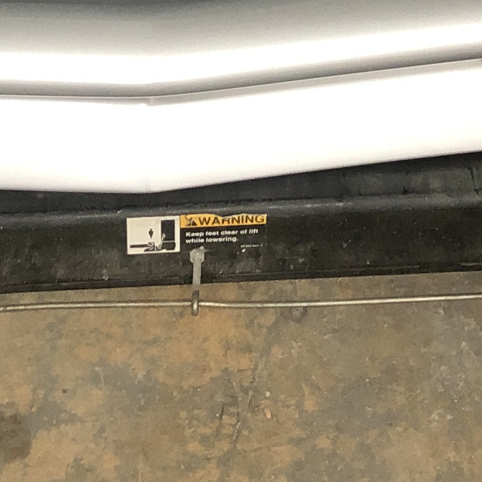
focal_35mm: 122
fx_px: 1922
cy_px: -357
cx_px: 202
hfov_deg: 14.3
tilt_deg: -33.3
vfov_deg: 13.1
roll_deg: +0.5
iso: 64
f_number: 1.8
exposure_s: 1/15
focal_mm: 3.99
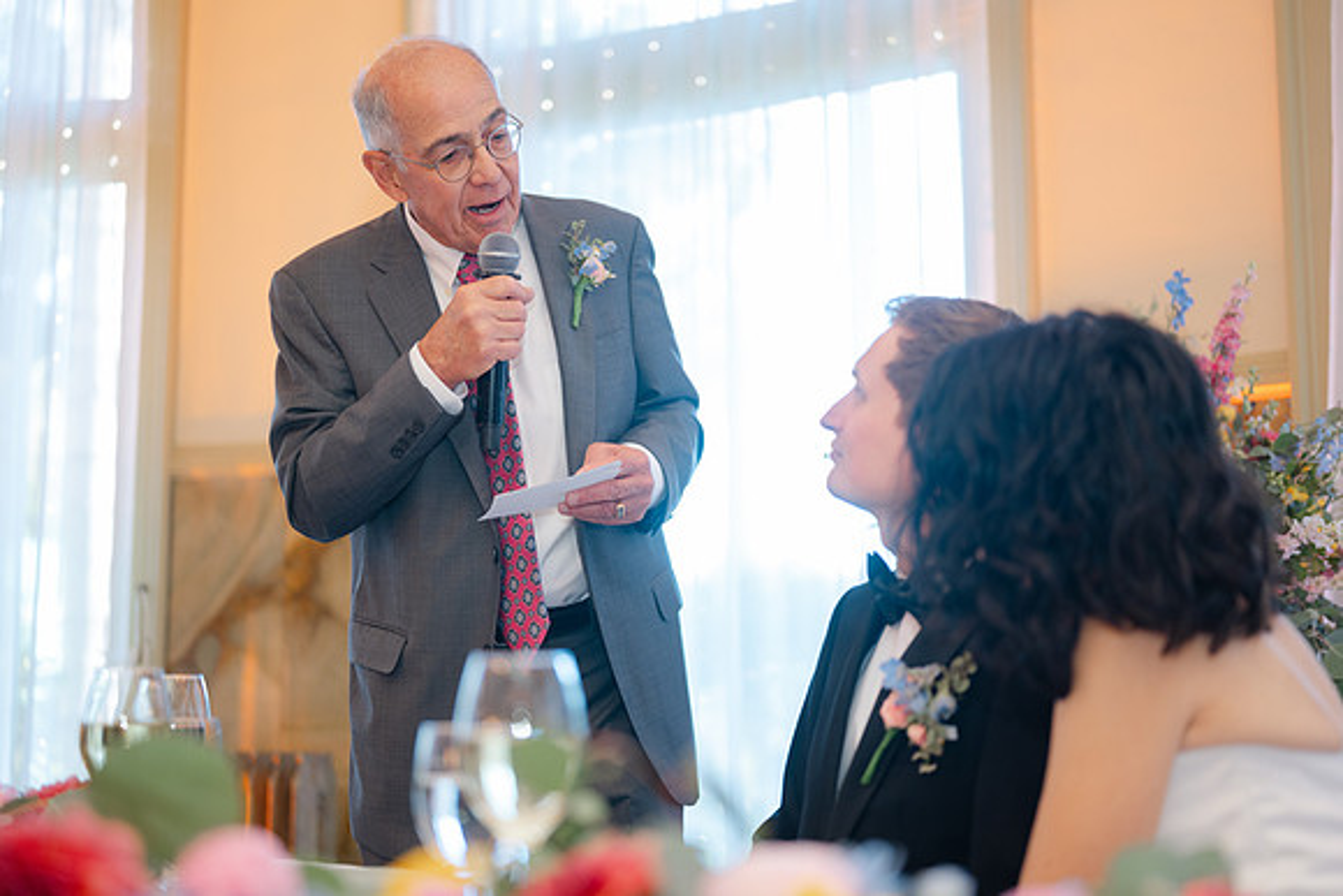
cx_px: 672
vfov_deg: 27.0
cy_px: 448
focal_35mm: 50
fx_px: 1866
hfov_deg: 39.6
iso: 320
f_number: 1.8
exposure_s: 1/100
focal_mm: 50
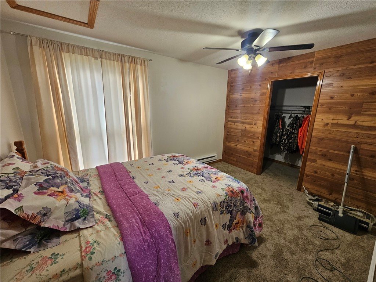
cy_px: 141
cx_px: 188
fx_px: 141
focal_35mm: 13
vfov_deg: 89.9
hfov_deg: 106.2
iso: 125
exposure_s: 1/60
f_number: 2.2
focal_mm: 2.2
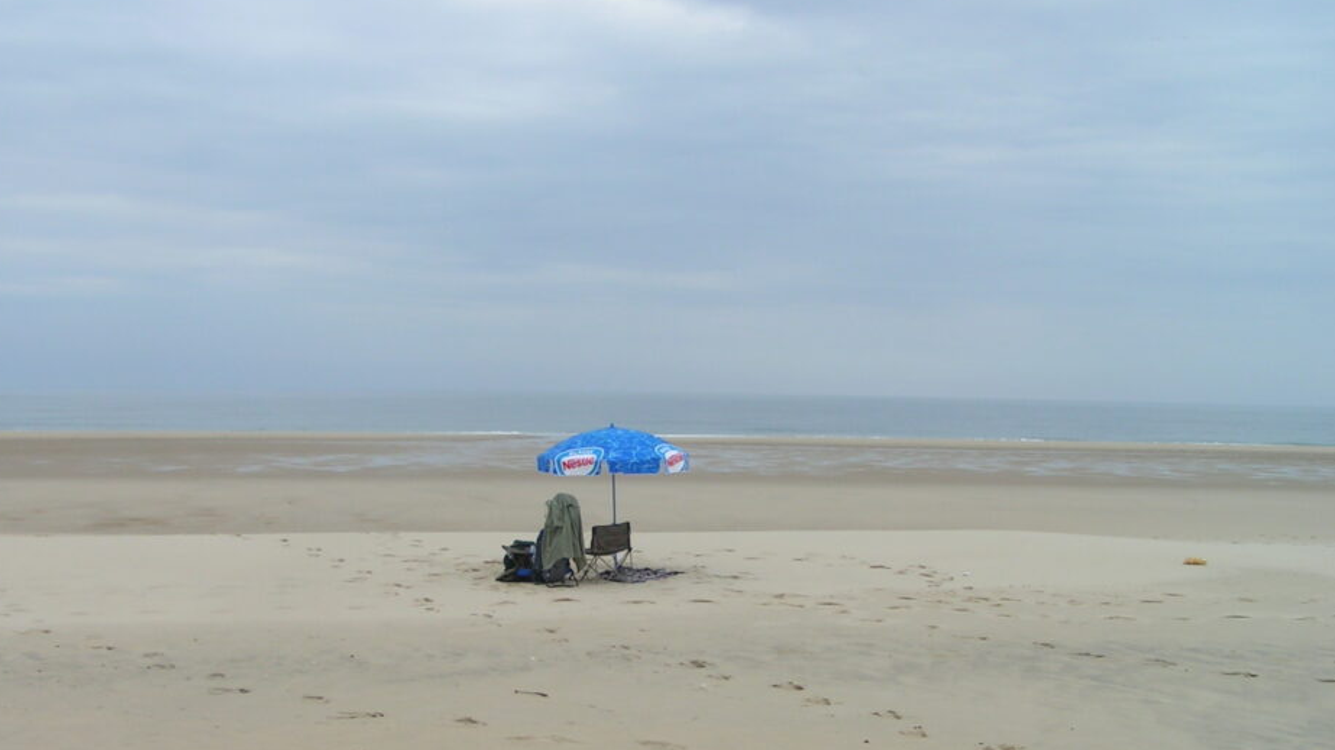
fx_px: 1628
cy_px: 500
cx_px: 604
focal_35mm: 46
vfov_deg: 25.8
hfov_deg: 44.5
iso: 50
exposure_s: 1/400
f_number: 5.6
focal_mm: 5.8
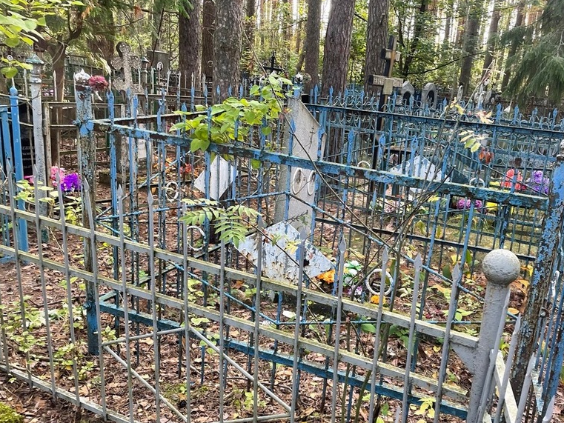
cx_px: 357
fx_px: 570
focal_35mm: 35
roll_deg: -1.9
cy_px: 238
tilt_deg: -14.8
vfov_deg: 40.6
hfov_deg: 52.0
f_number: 1.6
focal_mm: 4.2
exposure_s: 1/121
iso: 80
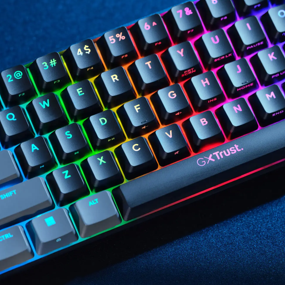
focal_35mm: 131
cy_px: 147
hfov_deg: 13.3
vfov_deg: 13.3
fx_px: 1220
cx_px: 84
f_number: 5.6
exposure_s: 1/8
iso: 800
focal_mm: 120
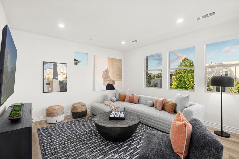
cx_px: 120
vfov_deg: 73.7
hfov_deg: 96.8
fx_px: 106
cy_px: 80
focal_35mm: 16
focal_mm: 16
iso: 125
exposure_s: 1/5
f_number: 9
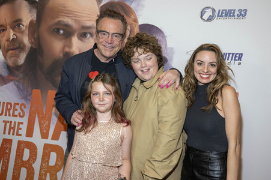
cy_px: 90
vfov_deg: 41.7
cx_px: 136
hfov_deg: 59.5
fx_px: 237
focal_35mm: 32
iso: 800
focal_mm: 31.5
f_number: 5.6
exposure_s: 1/200
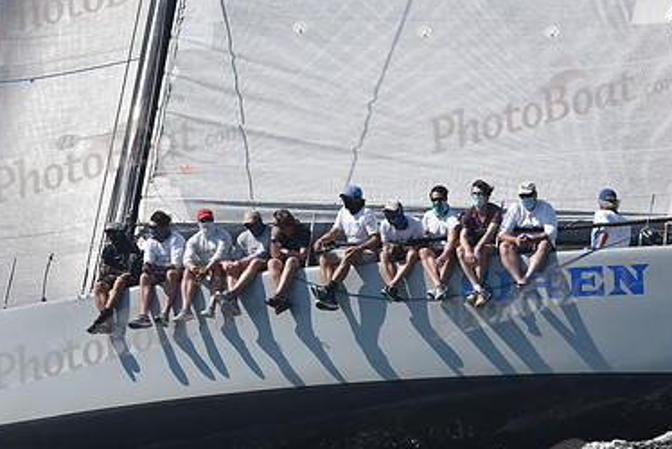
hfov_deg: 16.1
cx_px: 338
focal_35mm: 127
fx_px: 2372
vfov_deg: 10.8
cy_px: 225
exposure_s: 1/1250
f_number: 5
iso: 250
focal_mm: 82
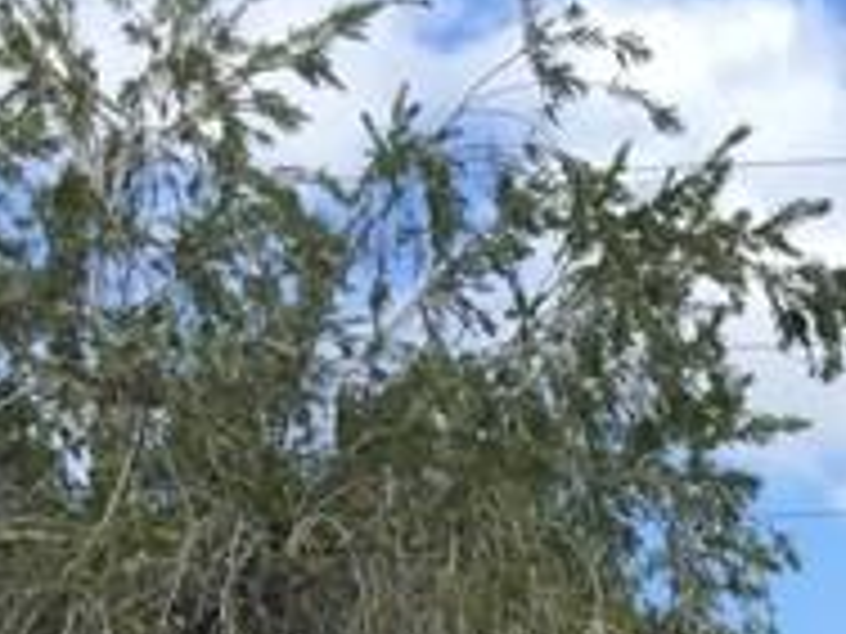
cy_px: 1673
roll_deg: -0.5
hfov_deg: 11.1
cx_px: 1832
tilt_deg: -2.4
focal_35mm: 158
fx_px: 3861
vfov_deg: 8.4
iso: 32
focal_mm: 4.15
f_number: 2.2
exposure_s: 1/1014
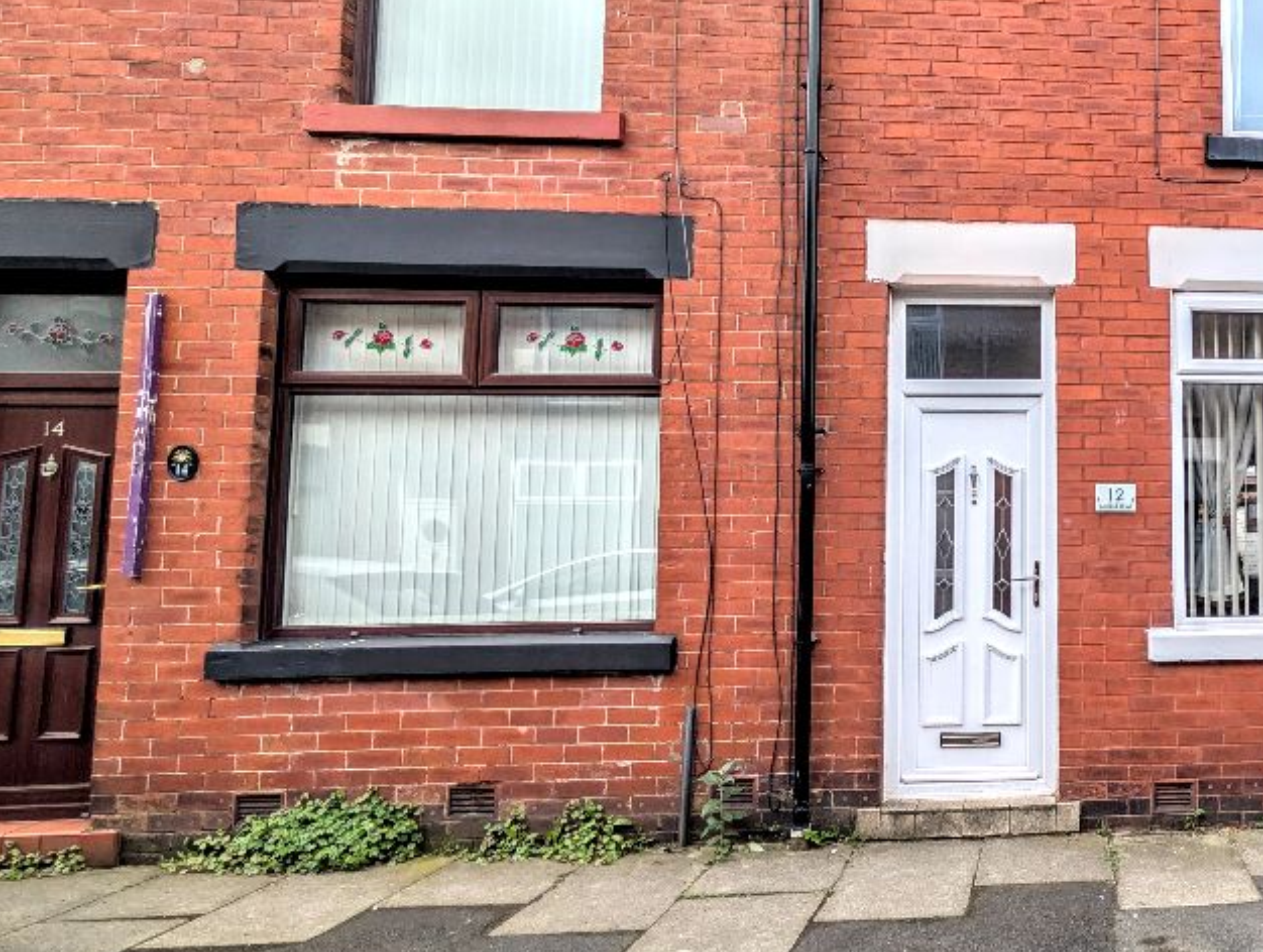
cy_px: 468
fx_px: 841
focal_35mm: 23
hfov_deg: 61.7
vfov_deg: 59.0
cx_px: 1144
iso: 55
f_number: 1.7
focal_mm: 2.02
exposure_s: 1/2041
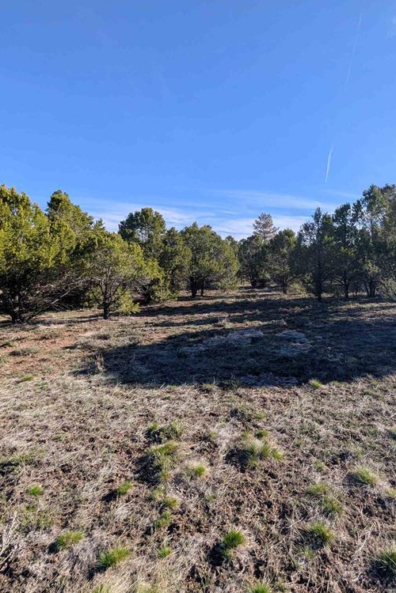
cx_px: 249
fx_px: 280
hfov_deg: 69.2
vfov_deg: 93.3
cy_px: 293
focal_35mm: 17
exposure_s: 1/2786
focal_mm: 2.02
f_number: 1.7
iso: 51
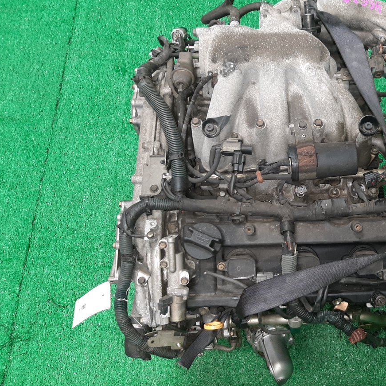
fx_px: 479
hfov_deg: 42.0
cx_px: 306
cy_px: 198
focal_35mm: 38
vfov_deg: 43.9
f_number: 1.7
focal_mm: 3.93
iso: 145
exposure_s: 1/50
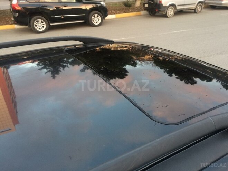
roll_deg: +4.0
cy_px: 86
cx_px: 114
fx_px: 191
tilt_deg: -29.0
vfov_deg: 48.2
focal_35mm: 29
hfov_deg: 61.7
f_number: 2.2
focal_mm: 4.15
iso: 100
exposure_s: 1/33
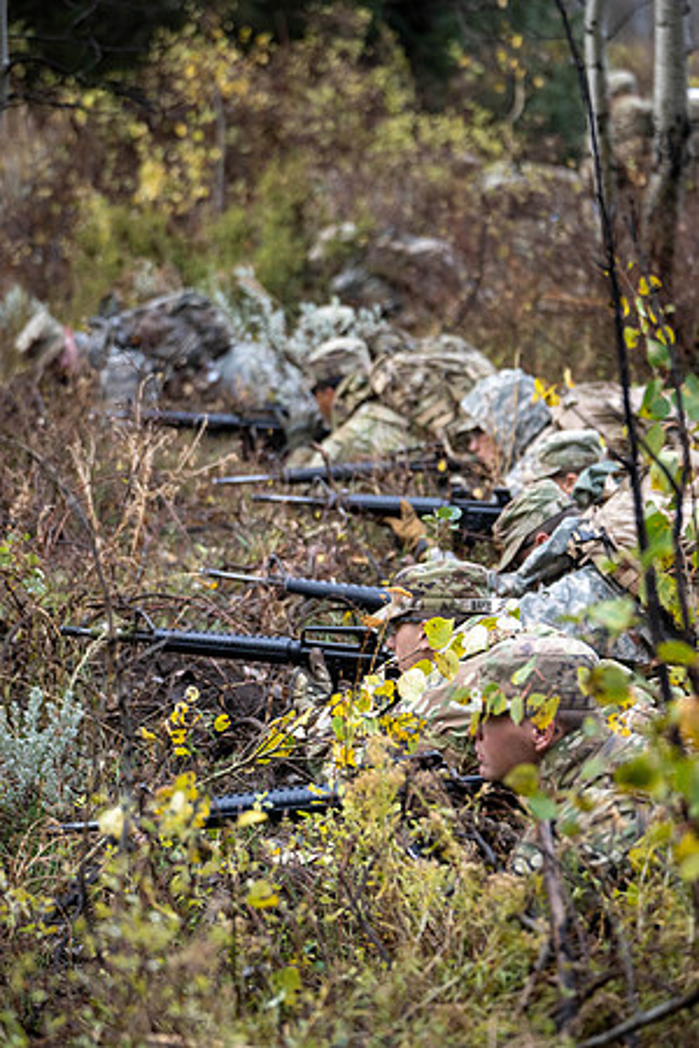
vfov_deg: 21.2
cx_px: 350
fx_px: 2796
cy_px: 524
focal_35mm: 96
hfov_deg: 14.3
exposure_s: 1/800
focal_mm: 96
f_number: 2.8
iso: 1000
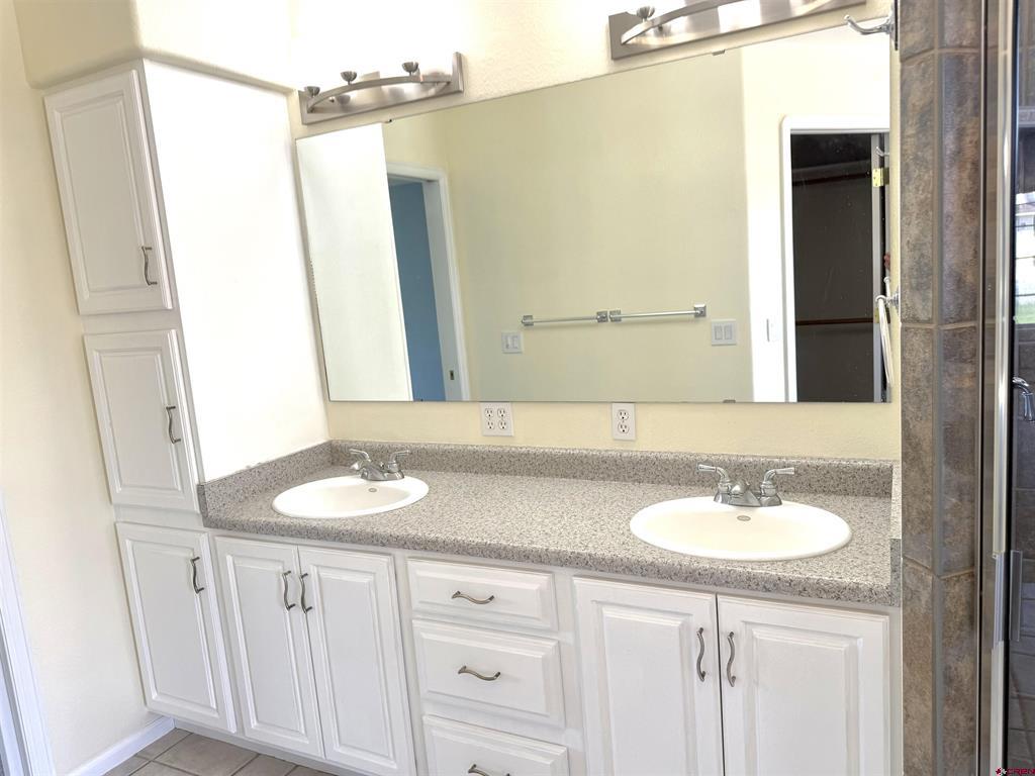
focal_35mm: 24
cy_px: 388
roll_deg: +4.9
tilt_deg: -6.8
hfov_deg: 71.6
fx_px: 718
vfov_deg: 56.8
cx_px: 518
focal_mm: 6.76
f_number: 1.78
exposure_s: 1/187
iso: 64
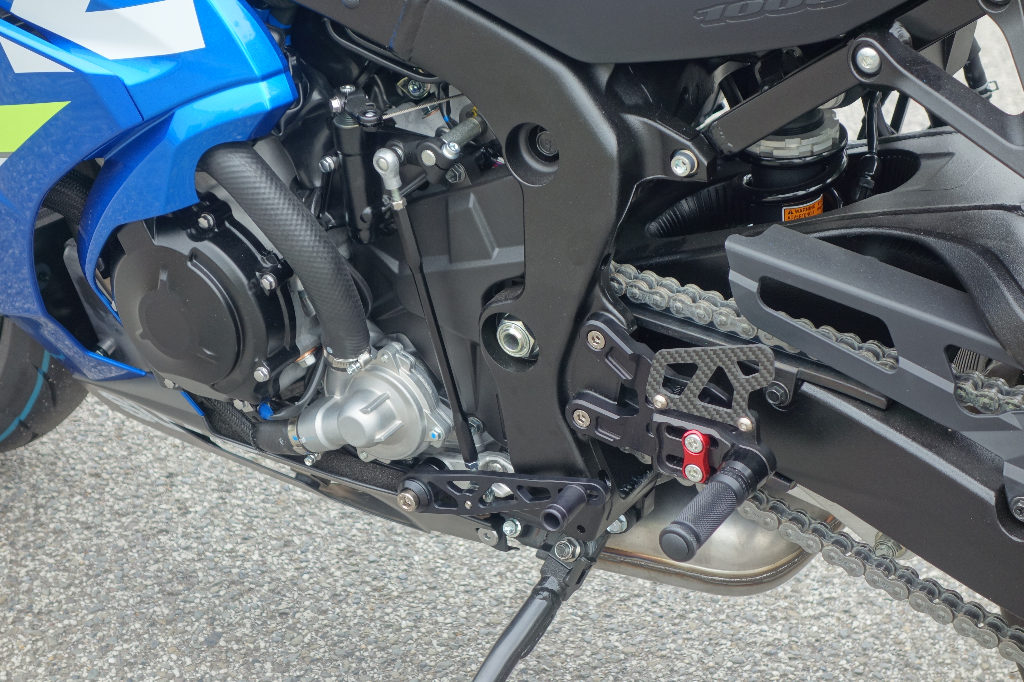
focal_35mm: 76
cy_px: 341
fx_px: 2162
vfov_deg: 17.9
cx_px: 512
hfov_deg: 26.7
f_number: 4
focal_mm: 28.18
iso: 125
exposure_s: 1/80
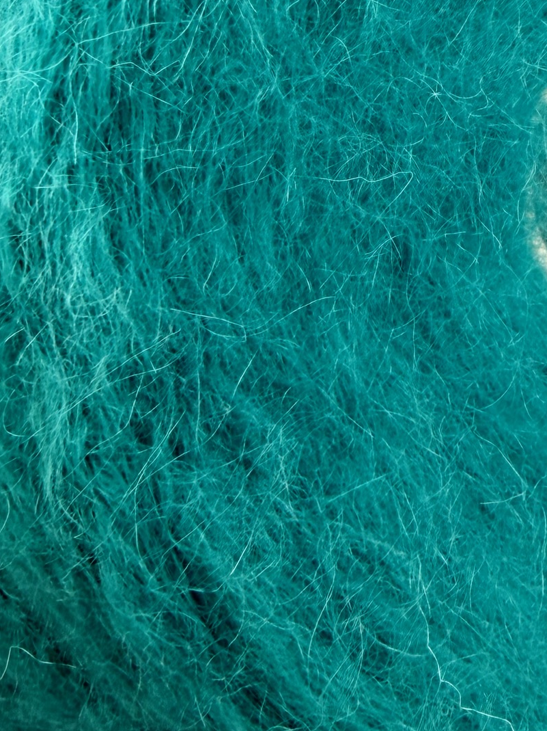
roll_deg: +4.2
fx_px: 970
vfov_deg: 40.6
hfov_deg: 30.4
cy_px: 228
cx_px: 466
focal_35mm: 46
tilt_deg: -16.9
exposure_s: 1/220
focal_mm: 2.22
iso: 40
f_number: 2.2
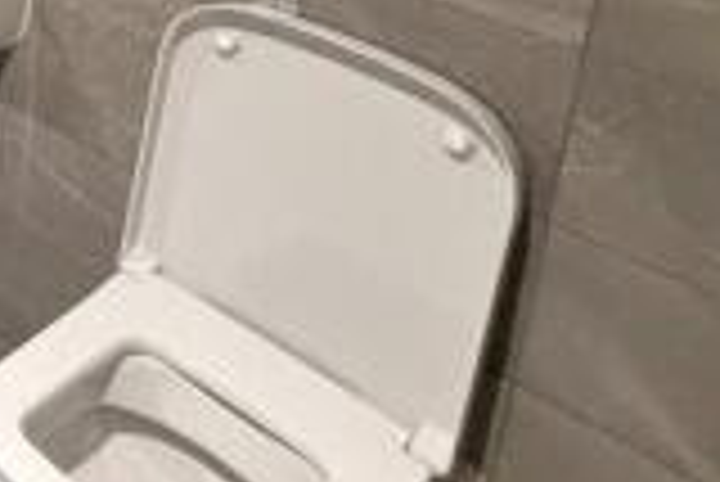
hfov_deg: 22.2
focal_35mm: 53
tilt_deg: -10.5
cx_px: -578
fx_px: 1061
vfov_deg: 19.8
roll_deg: +0.1
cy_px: -354
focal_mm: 2.22
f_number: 2.2
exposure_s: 1/50
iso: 500
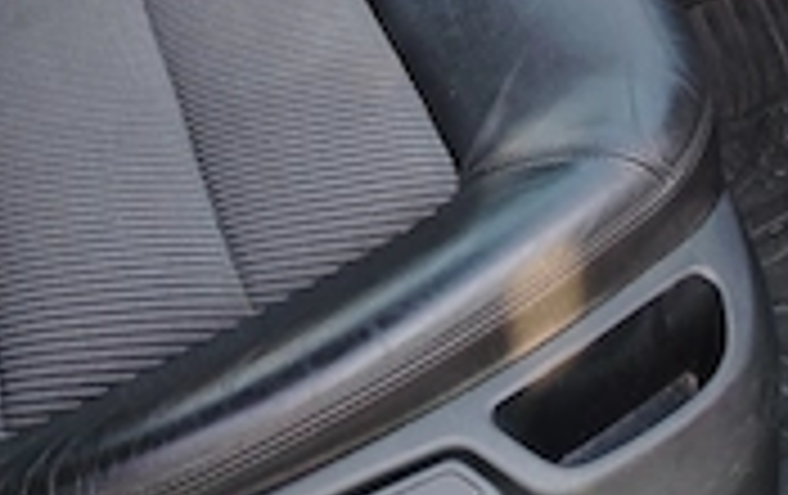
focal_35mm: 58
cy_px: -310
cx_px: 414
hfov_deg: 35.0
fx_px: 1248
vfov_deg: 18.9
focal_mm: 5.25
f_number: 1.75
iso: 184
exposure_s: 1/50
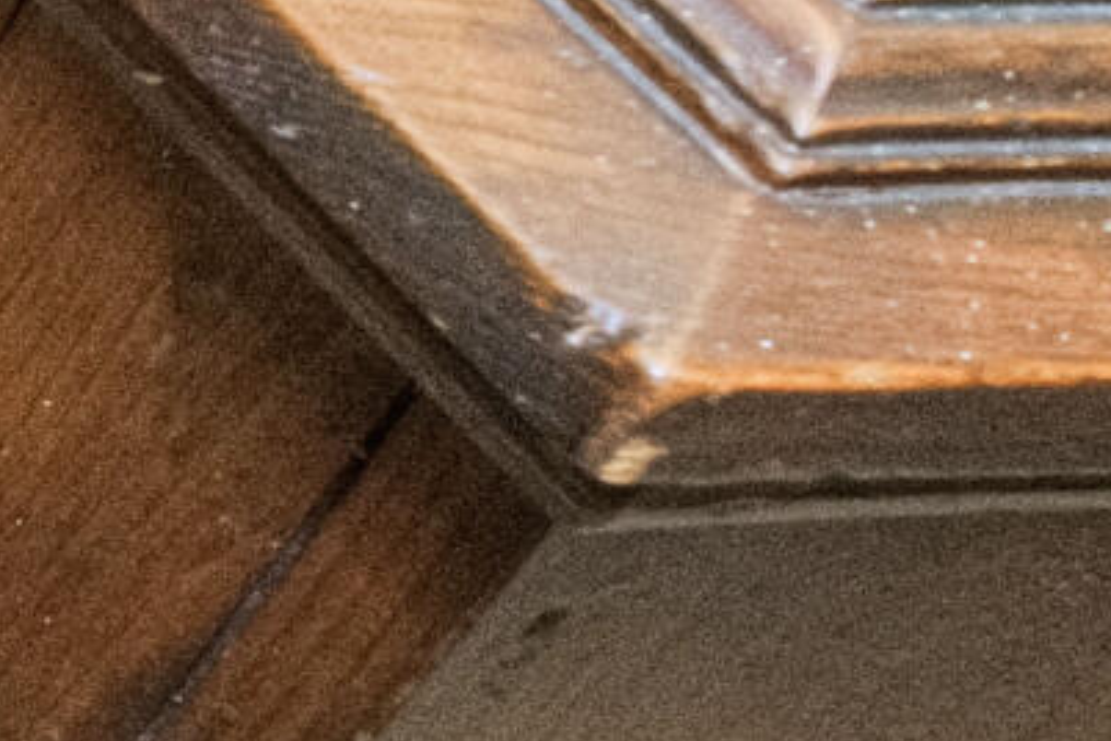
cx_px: -2496
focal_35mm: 112
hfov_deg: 10.4
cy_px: -224
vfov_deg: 11.9
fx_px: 3456
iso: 2000
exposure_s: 1/80
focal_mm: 10
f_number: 8
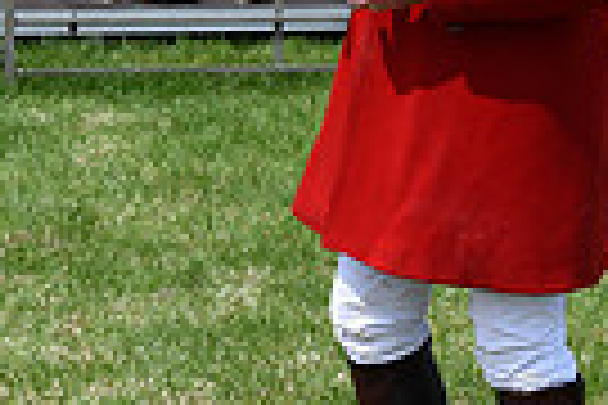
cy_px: 27
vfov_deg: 6.4
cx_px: -599
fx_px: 3614
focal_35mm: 214
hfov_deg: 9.1
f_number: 7.1
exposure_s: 1/1250
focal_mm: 50
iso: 320
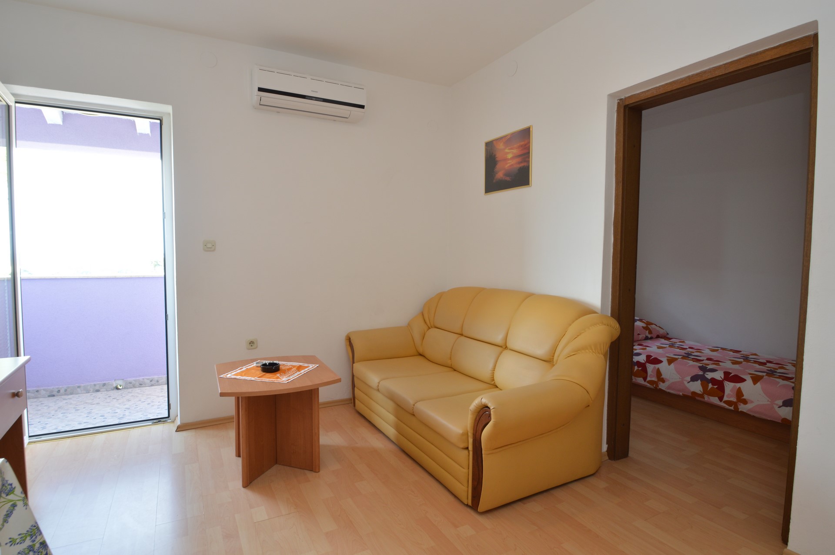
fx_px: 417
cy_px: 278
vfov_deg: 67.3
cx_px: 418
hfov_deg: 90.0
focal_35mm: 18
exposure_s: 1/5
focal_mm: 12
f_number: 10
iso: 200
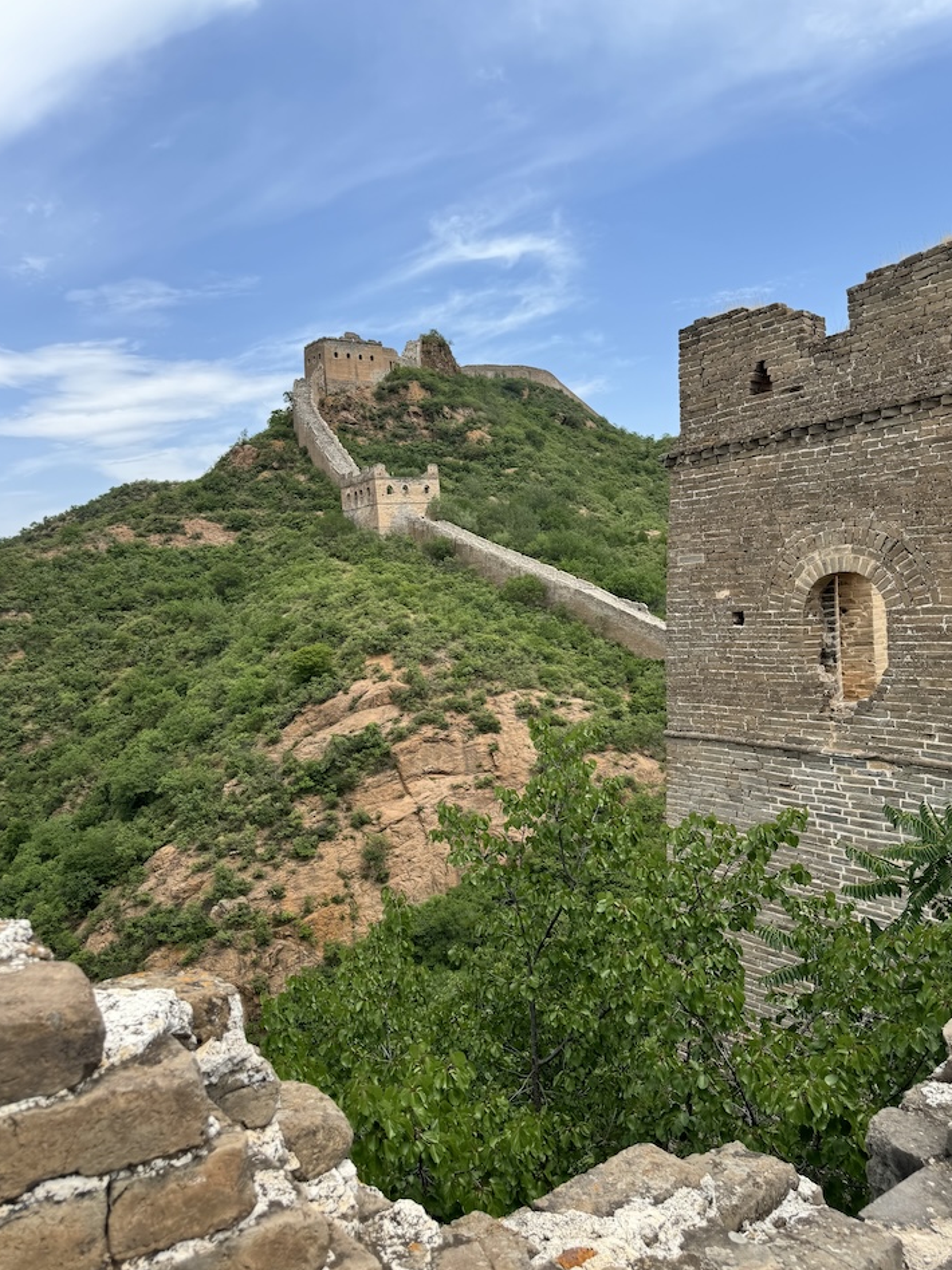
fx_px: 918
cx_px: 468
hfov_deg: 54.8
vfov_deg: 69.4
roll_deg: +2.6
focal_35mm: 25
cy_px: 656
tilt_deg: -2.3
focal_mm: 6.76
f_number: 1.78
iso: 80
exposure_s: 1/2710
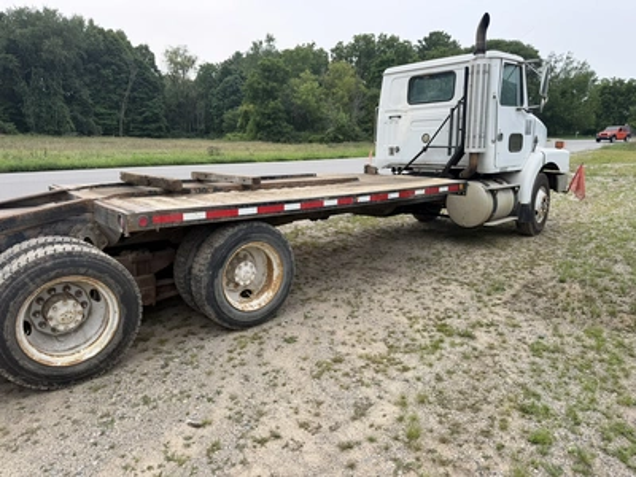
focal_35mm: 24
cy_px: 238
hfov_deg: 71.6
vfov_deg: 56.8
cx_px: 318
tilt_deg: -12.0
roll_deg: -1.2
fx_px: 441
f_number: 1.78
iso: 80
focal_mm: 6.76
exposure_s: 1/1018
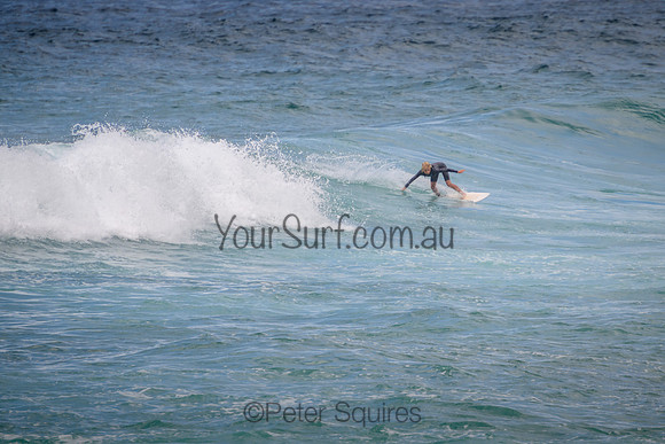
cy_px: 176
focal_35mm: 549
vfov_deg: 2.5
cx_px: 457
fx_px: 10149
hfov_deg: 3.8
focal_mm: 400
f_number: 5.6
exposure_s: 1/2000
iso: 280
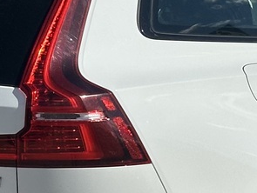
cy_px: 106
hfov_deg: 8.4
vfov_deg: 6.4
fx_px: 1739
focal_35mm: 234
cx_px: 216
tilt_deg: -5.4
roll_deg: +0.4
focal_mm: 6.86
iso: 64
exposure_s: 1/8197
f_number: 1.78
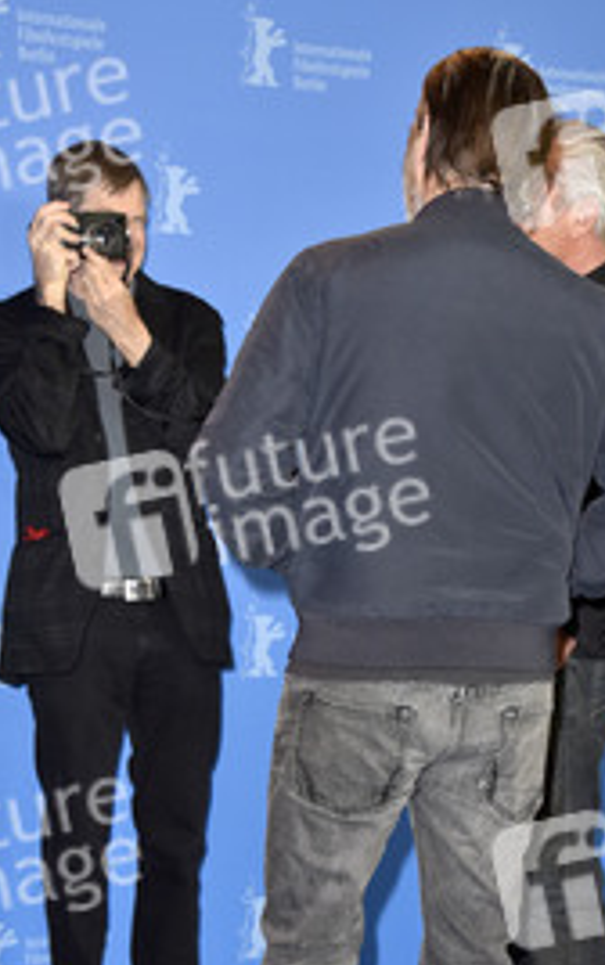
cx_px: 349
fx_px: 2317
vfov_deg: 23.4
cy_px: 684
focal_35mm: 88
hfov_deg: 14.9
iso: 640
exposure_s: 1/160
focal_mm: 58
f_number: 5.6
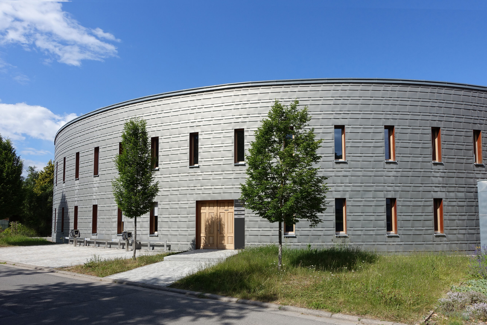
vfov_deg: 53.1
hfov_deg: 73.7
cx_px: 244
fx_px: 325
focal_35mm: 24
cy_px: 162
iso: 125
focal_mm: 8.8
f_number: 5.6
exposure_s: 1/640
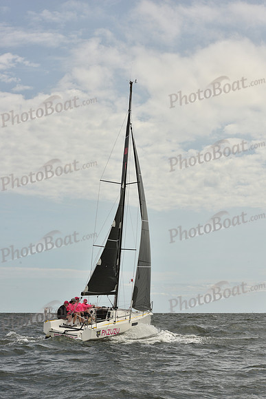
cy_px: 200
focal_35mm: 70
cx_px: 133
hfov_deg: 19.5
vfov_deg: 28.8
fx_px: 775
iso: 250
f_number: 11
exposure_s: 1/800
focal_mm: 70
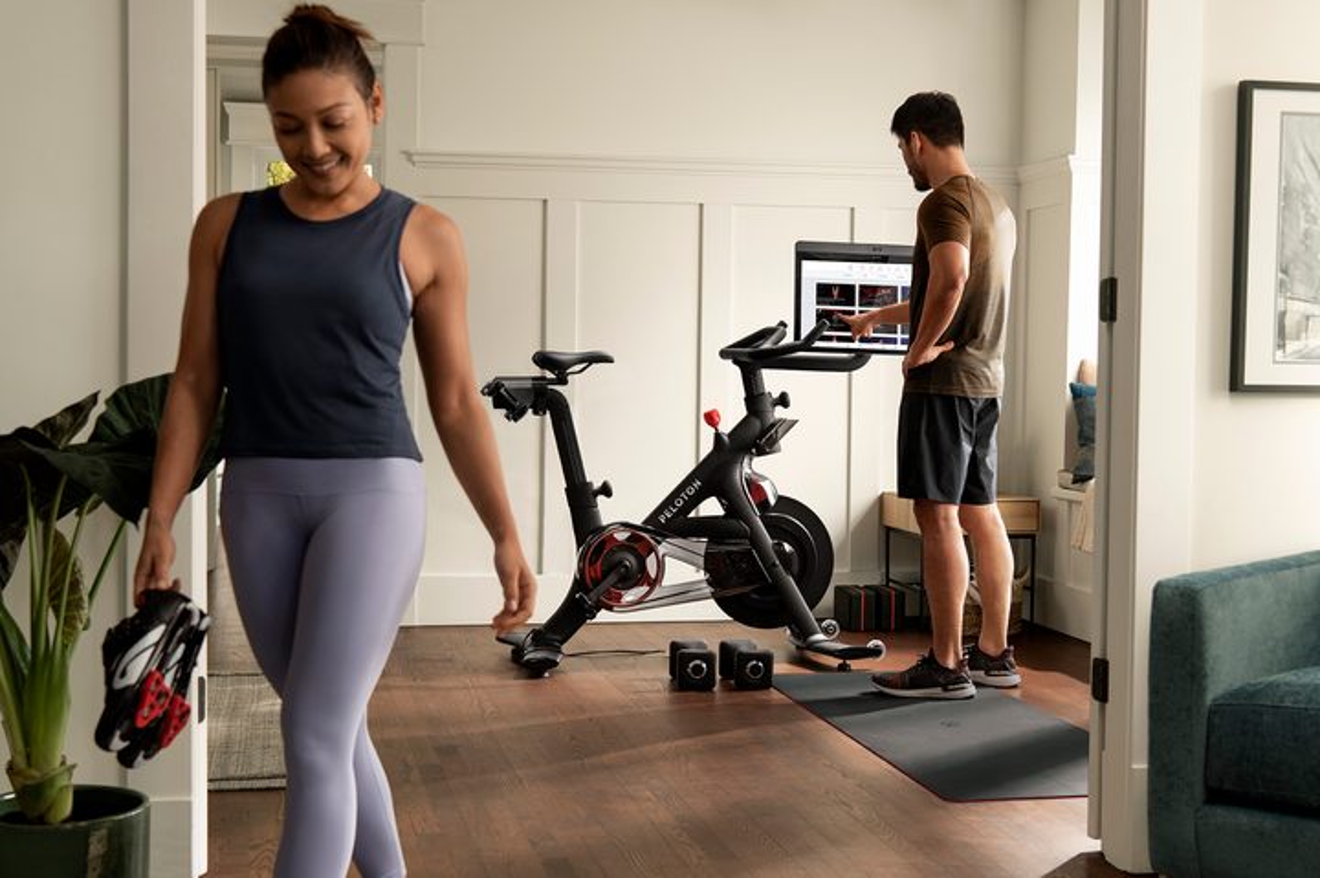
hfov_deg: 38.2
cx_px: 660
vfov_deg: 26.0
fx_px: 1905
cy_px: 439
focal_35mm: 52
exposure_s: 1/200
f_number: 5.6
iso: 400
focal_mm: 52
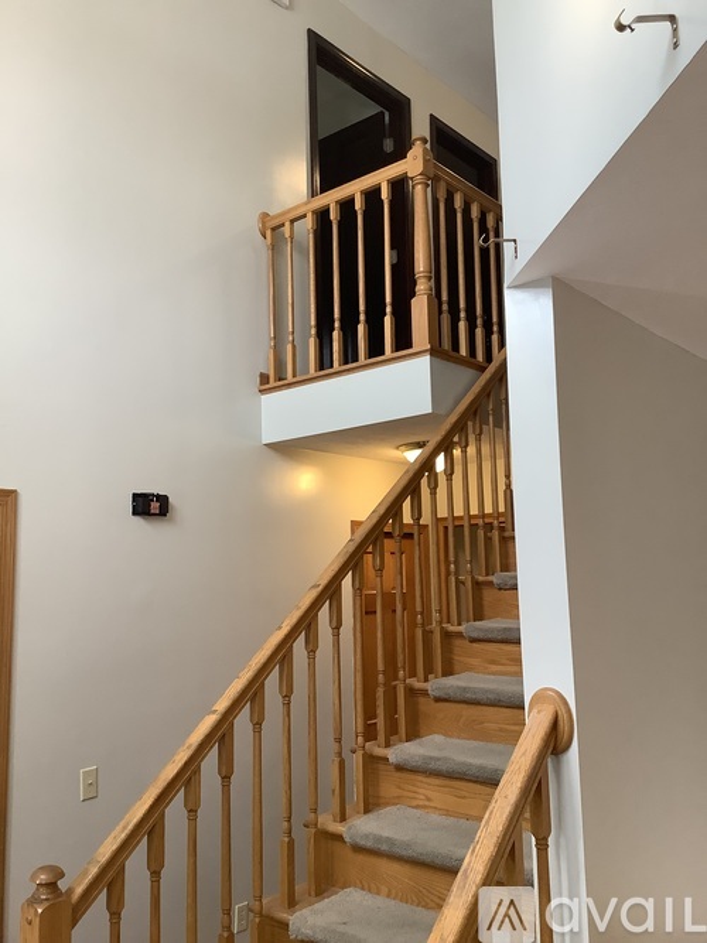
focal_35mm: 31
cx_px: 354
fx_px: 844
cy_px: 472
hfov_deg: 45.4
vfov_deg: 58.4
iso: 125
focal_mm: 3.3
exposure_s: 1/60
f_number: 2.4
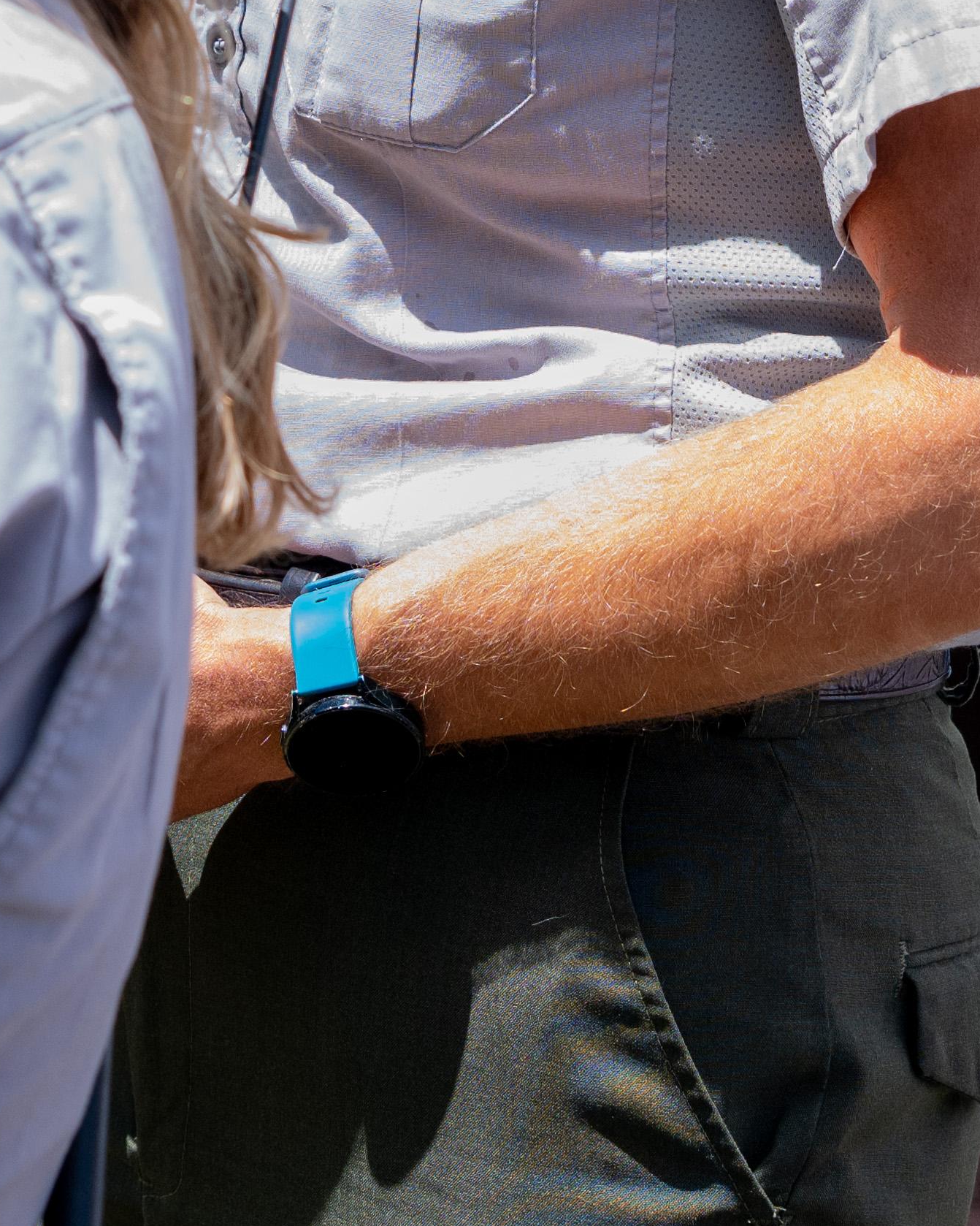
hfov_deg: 9.7
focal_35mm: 159
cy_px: -367
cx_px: 492
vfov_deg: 11.8
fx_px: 5777
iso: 400
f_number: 4
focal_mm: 34.5
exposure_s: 1/800
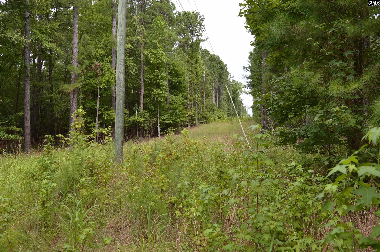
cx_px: 190
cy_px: 126
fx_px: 332
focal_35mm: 32
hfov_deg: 59.5
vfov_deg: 41.6
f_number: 6.3
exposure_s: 1/160
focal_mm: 21
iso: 100
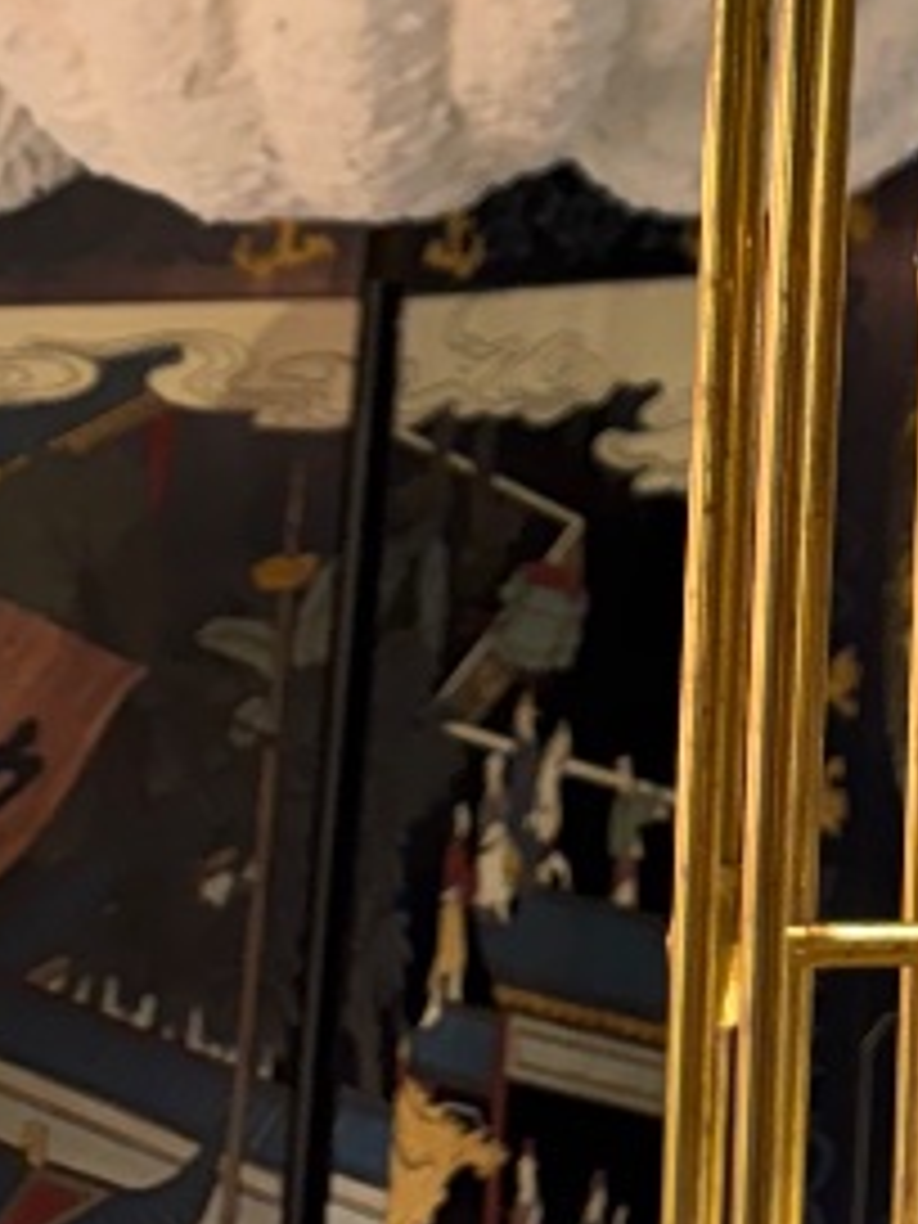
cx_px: 1827
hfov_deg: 12.4
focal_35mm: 106
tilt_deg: +18.0
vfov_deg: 15.1
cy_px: -1206
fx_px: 3748
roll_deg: +1.8
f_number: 1.78
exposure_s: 1/100
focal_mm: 6.76
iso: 125
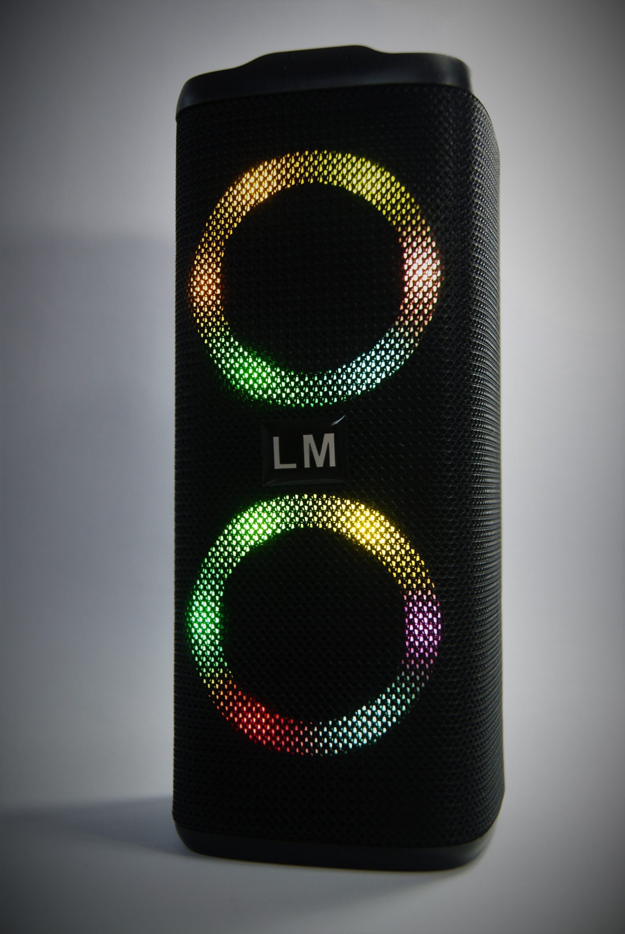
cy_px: 467
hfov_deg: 32.0
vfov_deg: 46.3
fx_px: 1090
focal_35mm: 42
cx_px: 312
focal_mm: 28
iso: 400
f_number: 4.5
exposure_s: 1/3
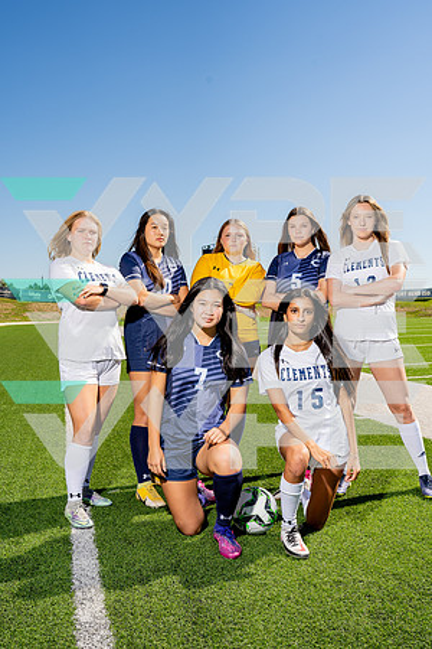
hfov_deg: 37.9
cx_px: 216
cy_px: 324
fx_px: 630
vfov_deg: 54.4
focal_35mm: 35
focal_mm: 35
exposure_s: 1/250
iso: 100
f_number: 8
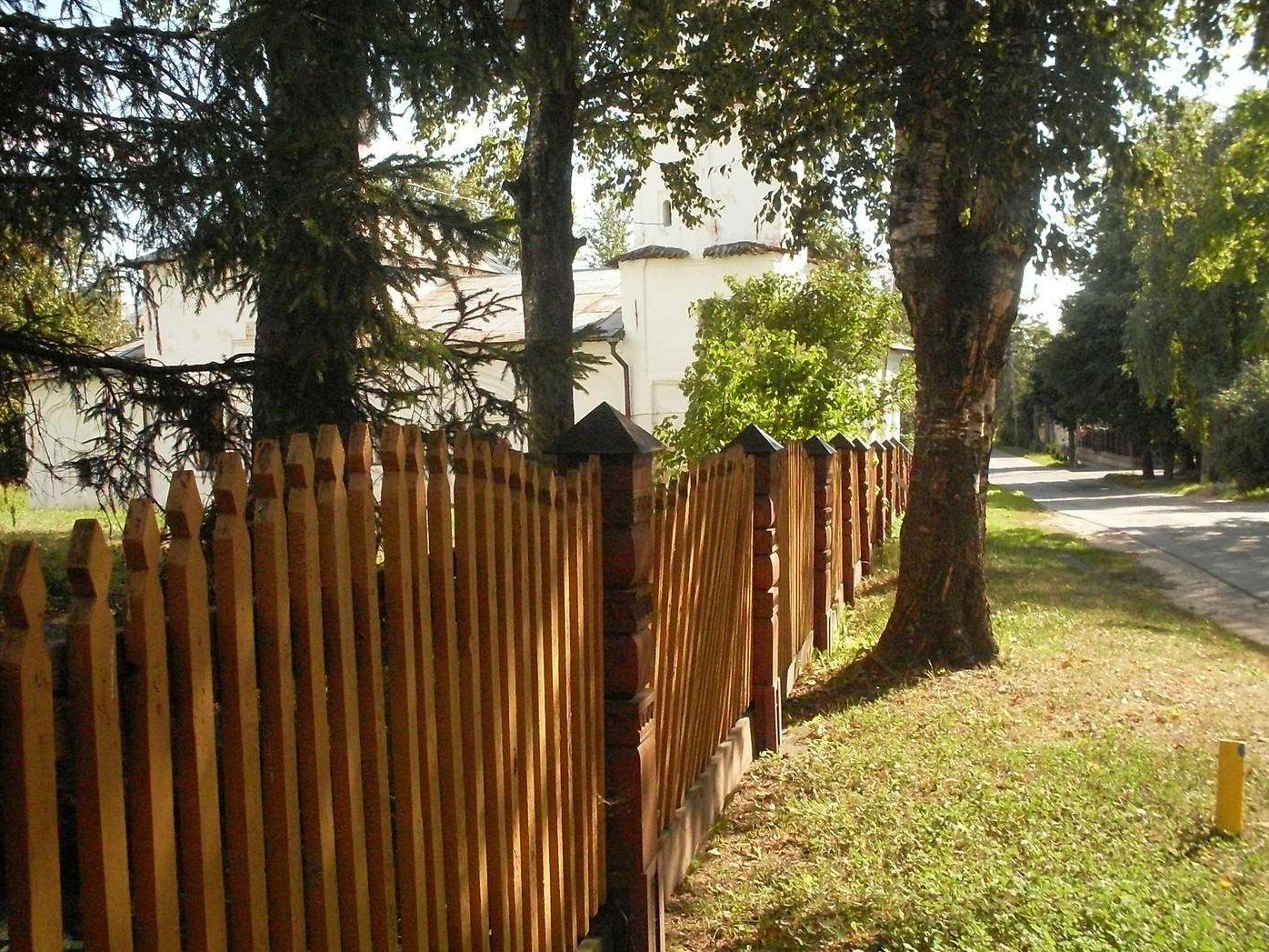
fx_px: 1430
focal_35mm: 39
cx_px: 646
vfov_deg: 36.8
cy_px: 470
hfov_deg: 47.9
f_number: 8.4
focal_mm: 6.3
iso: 400
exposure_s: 1/250
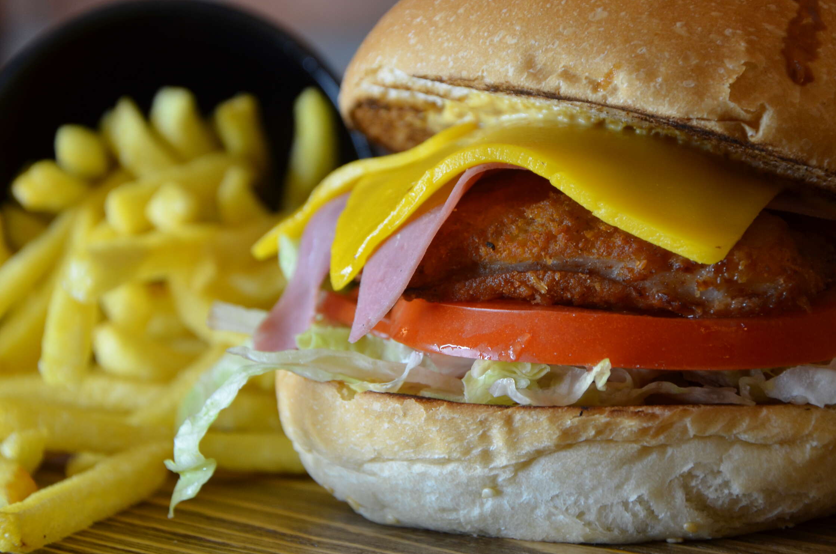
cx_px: 447
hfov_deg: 14.6
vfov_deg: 9.7
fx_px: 3268
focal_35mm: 141
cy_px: 215
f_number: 5.3
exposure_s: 1/80
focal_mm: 70
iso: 400
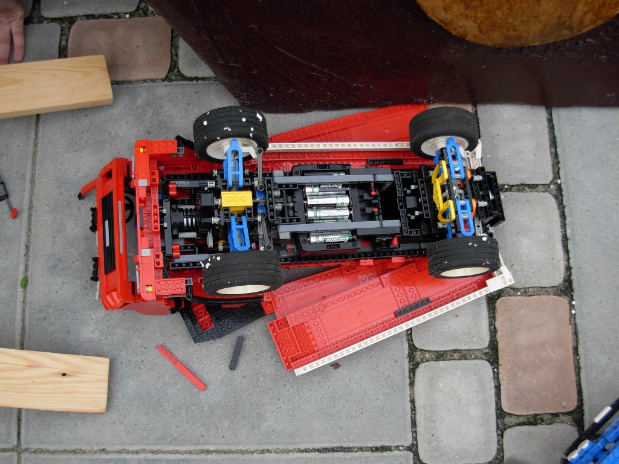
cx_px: 310
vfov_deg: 37.7
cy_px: 232
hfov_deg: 49.0
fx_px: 680
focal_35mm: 38
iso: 79
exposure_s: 1/203
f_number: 2.9
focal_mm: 6.3
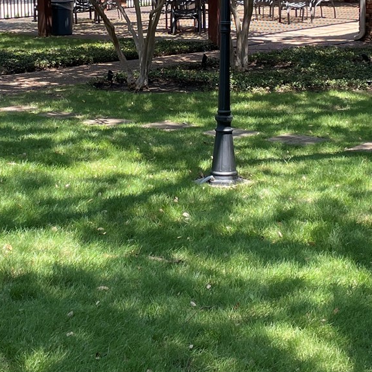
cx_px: 138
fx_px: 997
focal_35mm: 82
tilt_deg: -5.7
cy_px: 81
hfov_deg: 21.1
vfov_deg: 20.9
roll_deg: +0.3
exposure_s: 1/344
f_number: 1.6
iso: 32
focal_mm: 4.2
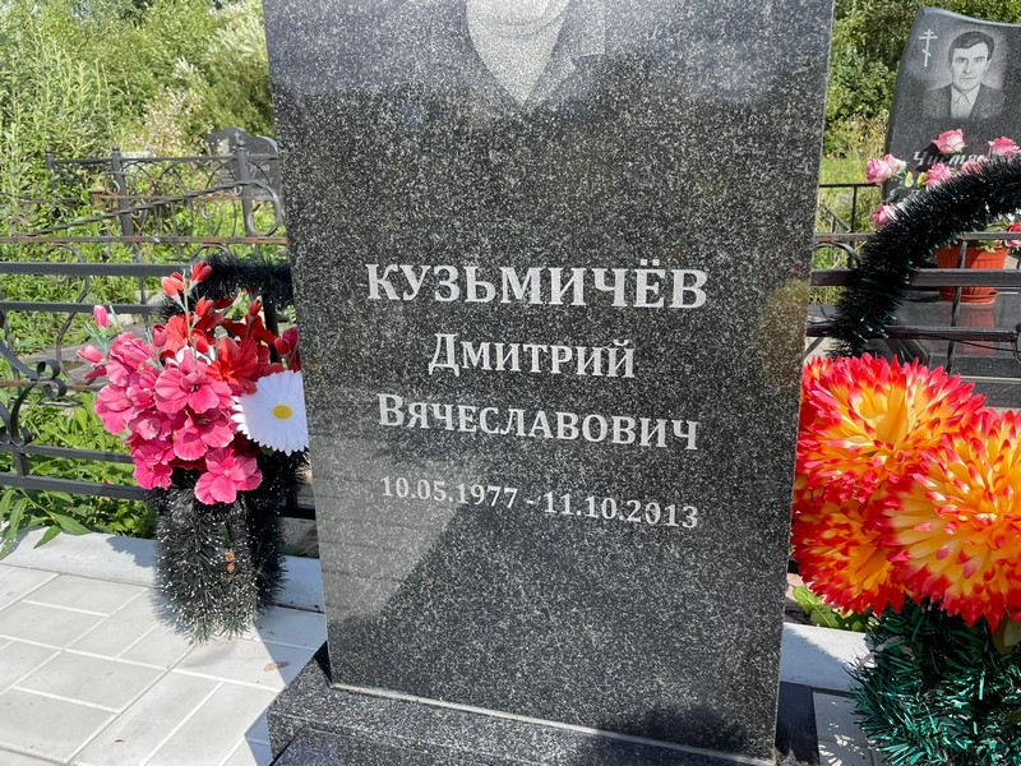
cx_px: 510
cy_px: 383
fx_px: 767
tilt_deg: -17.3
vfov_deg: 53.1
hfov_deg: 67.3
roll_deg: +2.1
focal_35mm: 26
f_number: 1.6
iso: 32
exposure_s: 1/1825
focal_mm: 4.2
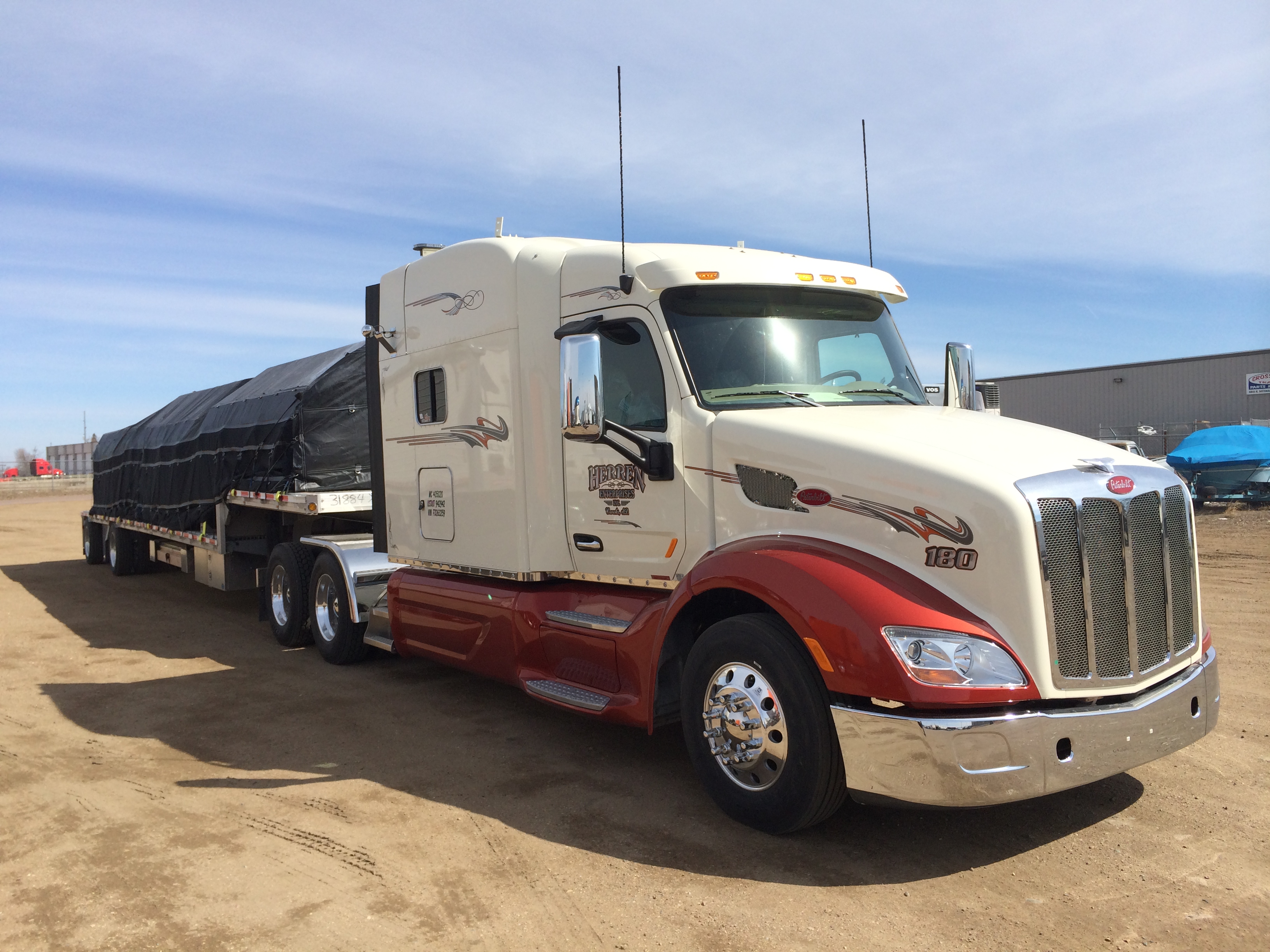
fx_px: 1101
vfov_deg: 46.8
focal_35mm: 30
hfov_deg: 60.0
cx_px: 635
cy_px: 476
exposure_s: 1/2283
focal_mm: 4.12
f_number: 2.2
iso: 40
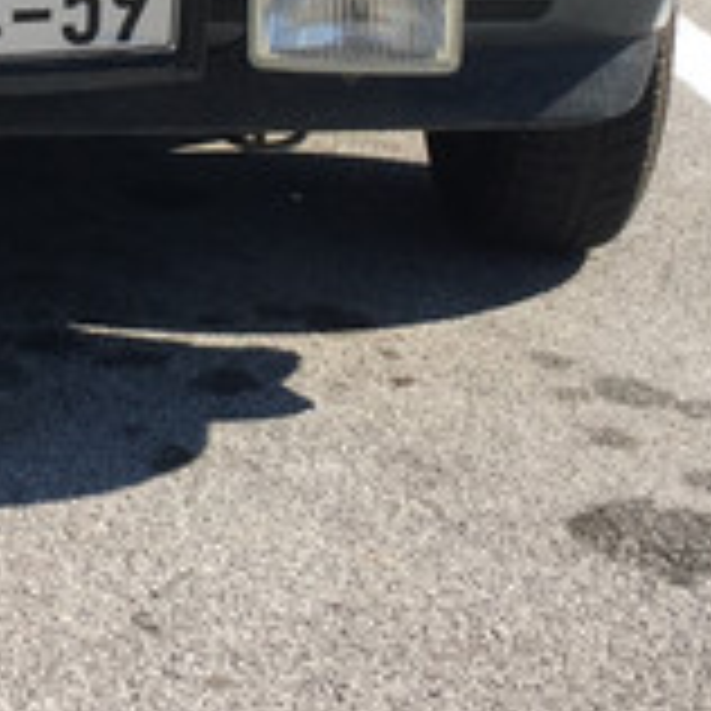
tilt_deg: -6.4
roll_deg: -1.3
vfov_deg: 15.8
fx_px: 2417
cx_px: 18
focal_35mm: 104
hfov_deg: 16.4
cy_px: -252
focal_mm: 4.15
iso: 32
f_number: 2.2
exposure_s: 1/1319
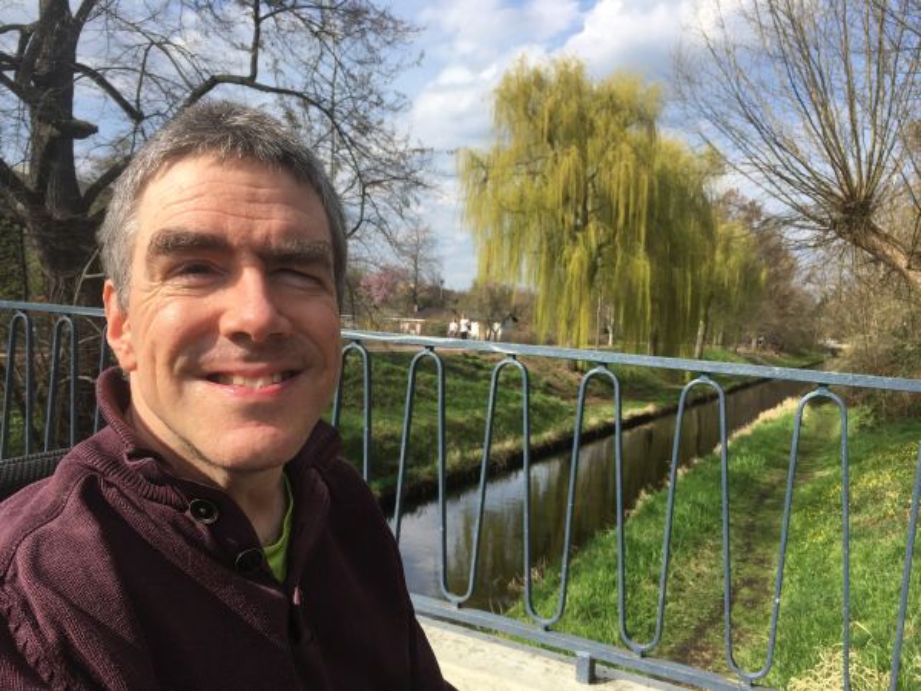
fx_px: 772
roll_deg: -2.3
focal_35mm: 29
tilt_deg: -2.3
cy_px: 346
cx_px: 460
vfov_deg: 48.2
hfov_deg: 61.7
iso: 25
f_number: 2.2
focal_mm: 4.15
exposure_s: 1/1131
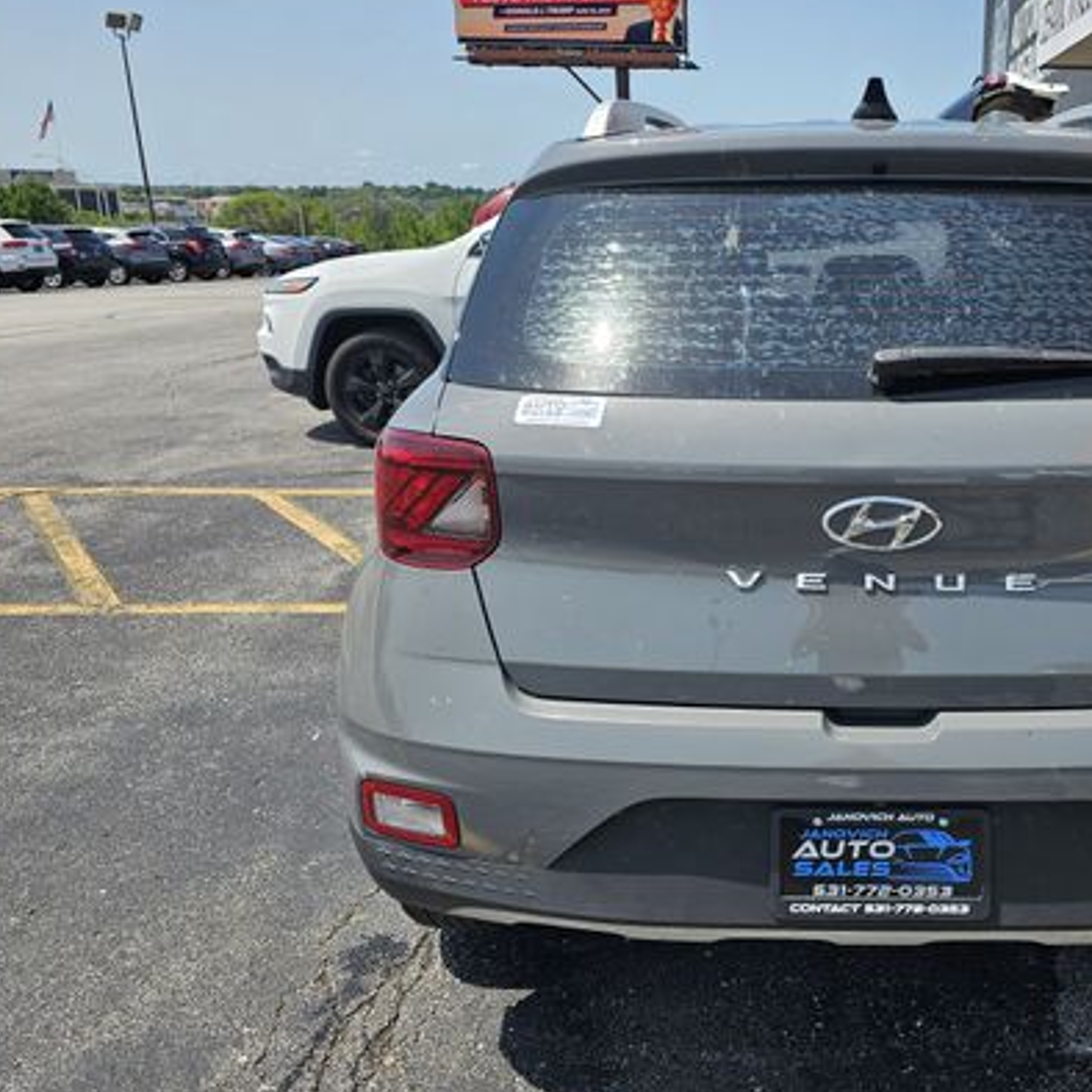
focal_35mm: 33
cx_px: 851
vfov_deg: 49.7
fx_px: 1178
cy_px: 540
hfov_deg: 47.4
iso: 12
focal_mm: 6.3
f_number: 1.7
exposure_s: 1/814
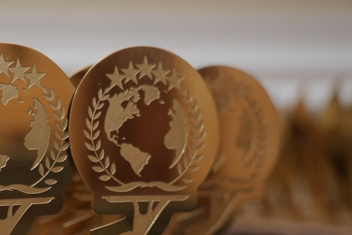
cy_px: 179
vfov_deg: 16.8
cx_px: 47
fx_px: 792
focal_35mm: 81
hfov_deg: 24.5
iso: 1000
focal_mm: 46
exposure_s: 1/125
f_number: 2.8
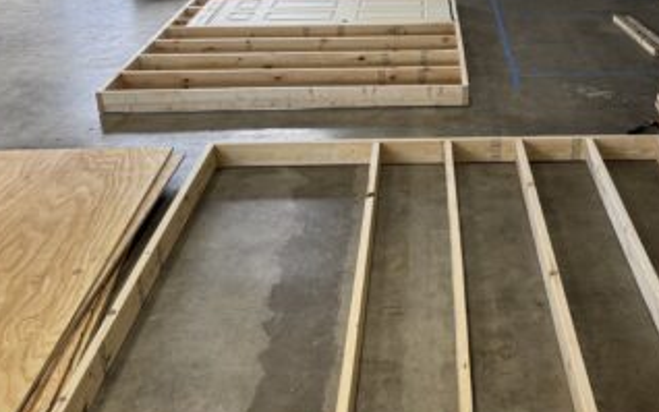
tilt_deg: -24.6
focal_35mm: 48
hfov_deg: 41.0
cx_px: 462
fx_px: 862
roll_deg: -0.3
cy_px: 145
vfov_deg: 26.8
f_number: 1.78
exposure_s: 1/120
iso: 160
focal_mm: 6.76
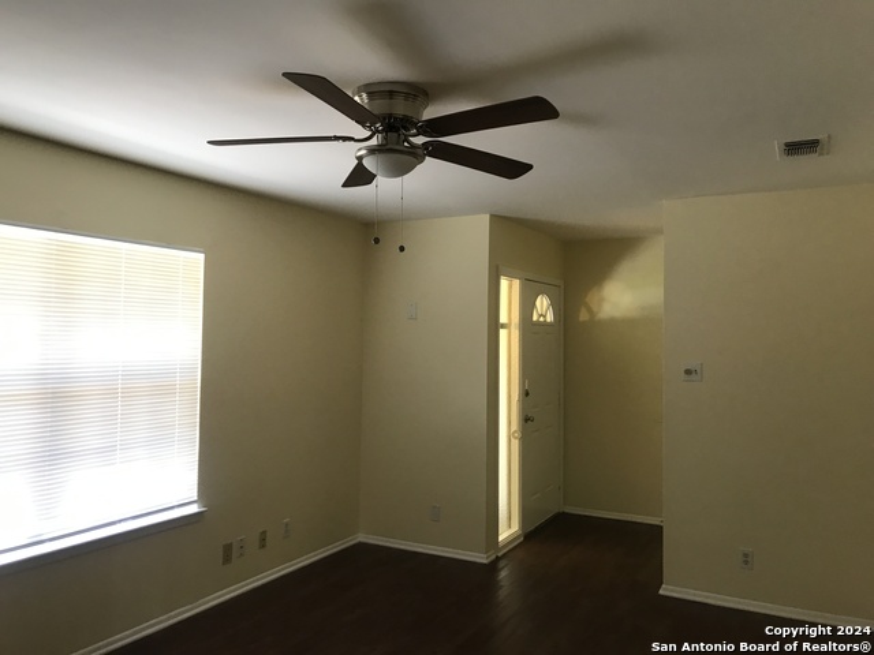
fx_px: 707
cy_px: 328
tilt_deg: +2.3
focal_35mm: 28
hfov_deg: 63.4
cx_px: 437
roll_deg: -2.5
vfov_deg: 49.7
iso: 40
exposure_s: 1/24
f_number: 1.8
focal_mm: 3.99
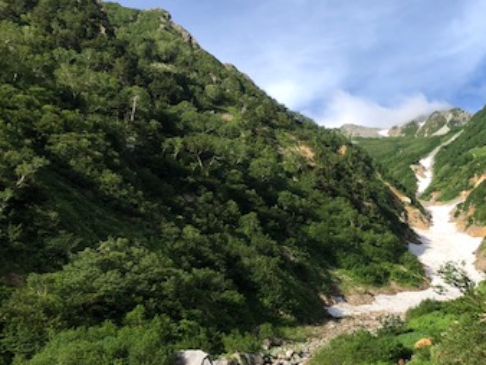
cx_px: 420
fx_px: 745
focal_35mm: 53
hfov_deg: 34.5
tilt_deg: +16.2
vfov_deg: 27.4
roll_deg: +3.4
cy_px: 241
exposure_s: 1/827
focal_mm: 3.99
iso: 20
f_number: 1.8
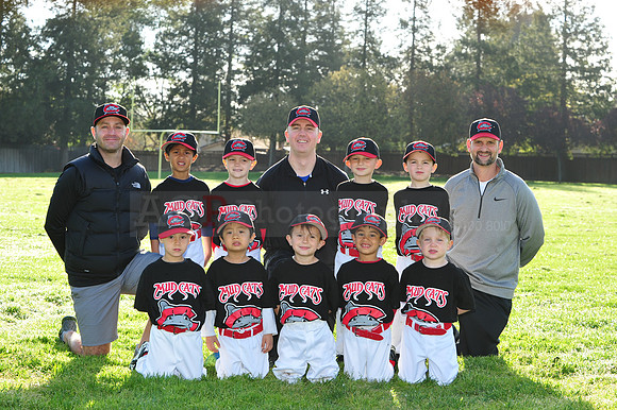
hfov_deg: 25.4
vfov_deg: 17.0
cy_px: 205
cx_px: 308
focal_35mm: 80
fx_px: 1370
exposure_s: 1/320
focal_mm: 80
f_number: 8
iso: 400
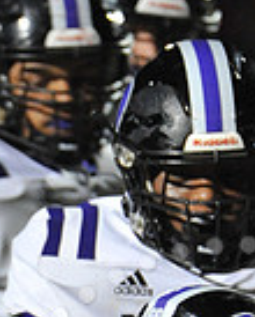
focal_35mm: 1825
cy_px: 514
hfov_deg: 0.9
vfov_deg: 1.1
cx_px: 243
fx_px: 17178
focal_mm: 460
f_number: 6.3
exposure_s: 1/200
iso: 6400
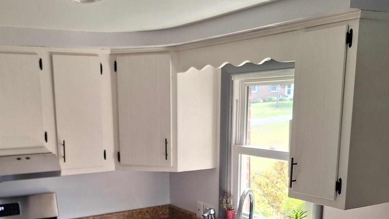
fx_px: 433
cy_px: 196
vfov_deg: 27.4
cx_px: 161
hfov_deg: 48.1
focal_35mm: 42
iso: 64
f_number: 1.8
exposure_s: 1/120
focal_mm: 5.54
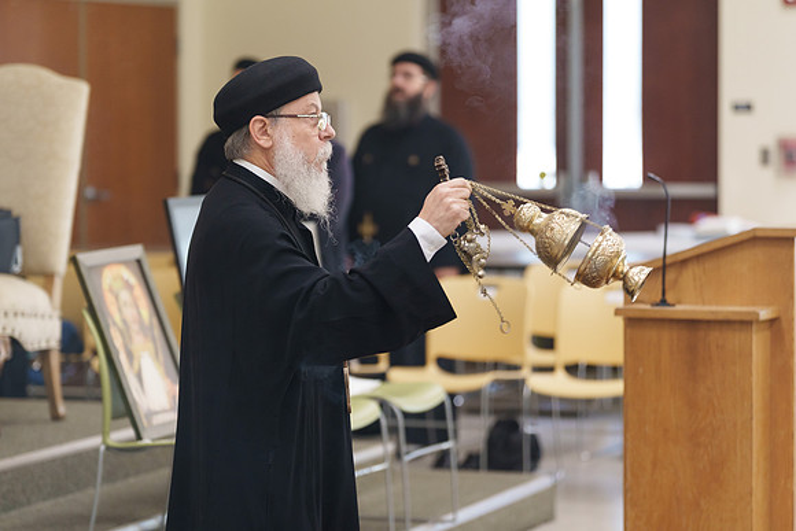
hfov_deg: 17.0
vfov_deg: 11.4
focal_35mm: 121
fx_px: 2666
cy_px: 237
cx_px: 398
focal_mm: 109
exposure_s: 1/200
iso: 1600
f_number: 2.8
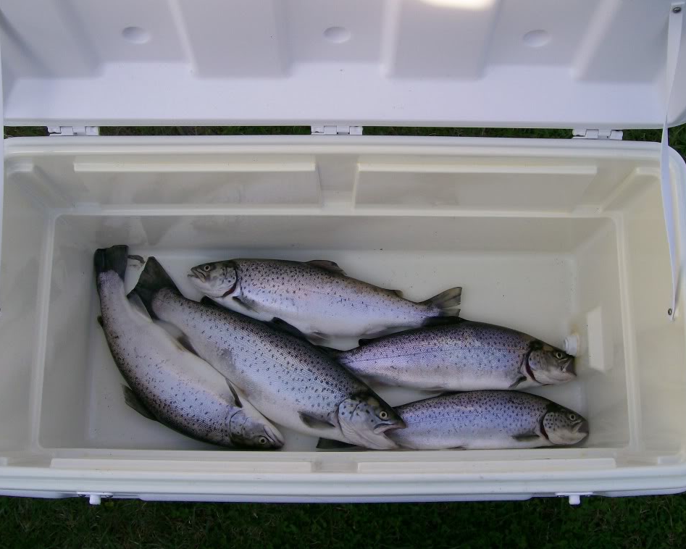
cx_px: 356
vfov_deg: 39.2
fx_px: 772
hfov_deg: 47.9
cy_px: 277
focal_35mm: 38
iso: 80
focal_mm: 6
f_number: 4.8
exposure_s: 1/273
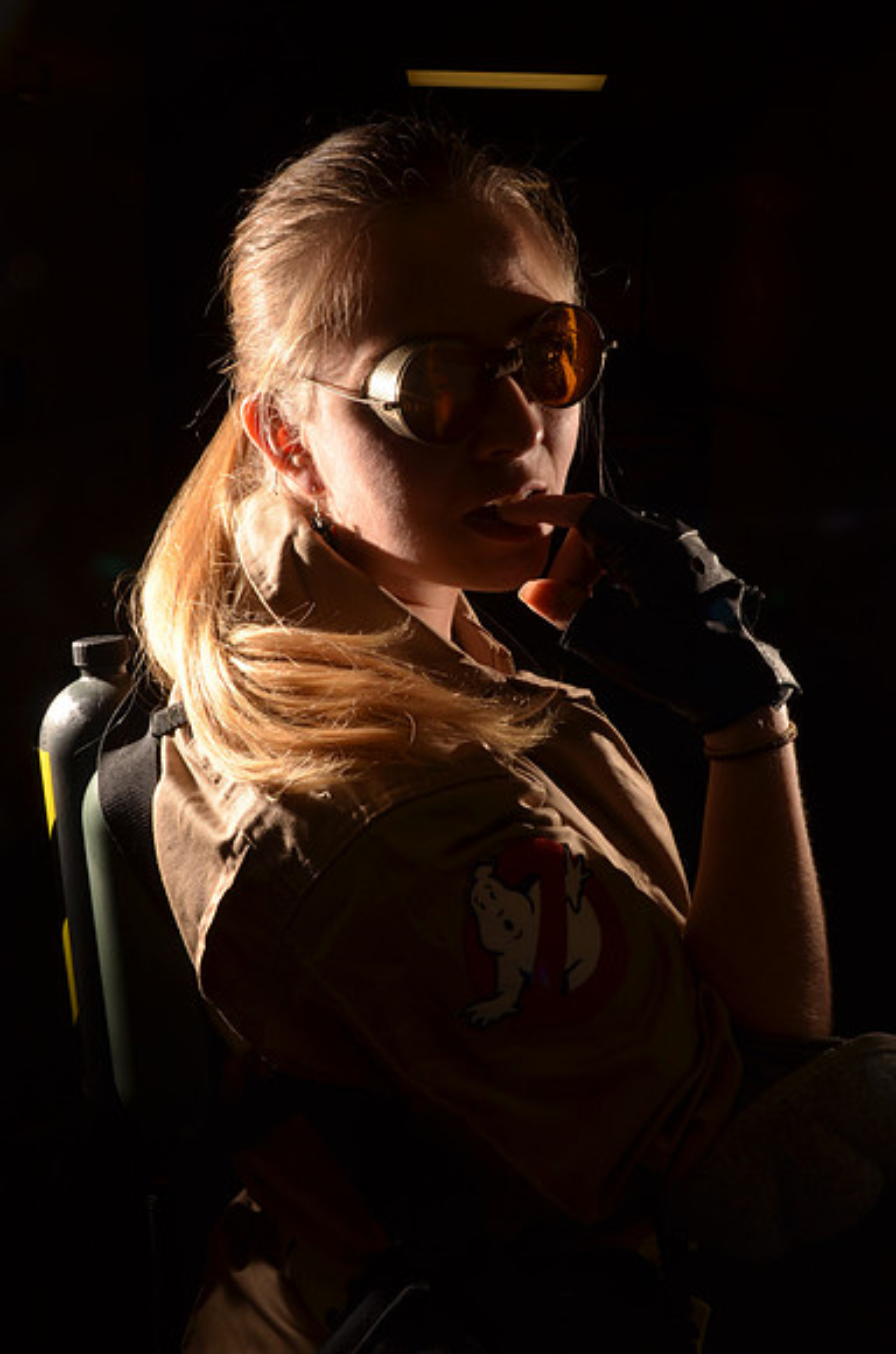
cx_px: 448
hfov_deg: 29.7
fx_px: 1688
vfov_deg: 43.7
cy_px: 677
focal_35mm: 45
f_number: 16
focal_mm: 30
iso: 200
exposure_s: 1/90
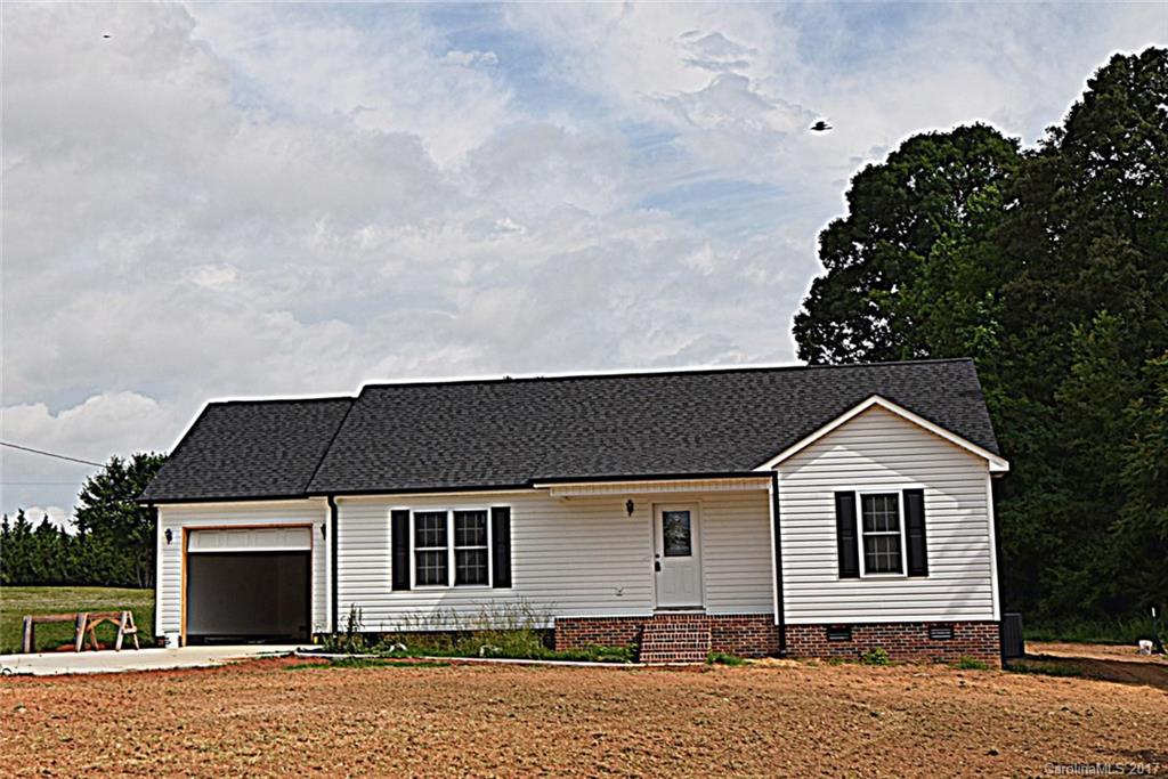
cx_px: 584
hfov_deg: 53.1
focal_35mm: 36
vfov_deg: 36.9
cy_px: 390
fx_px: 1168
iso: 100
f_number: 11
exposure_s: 1/200
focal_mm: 24
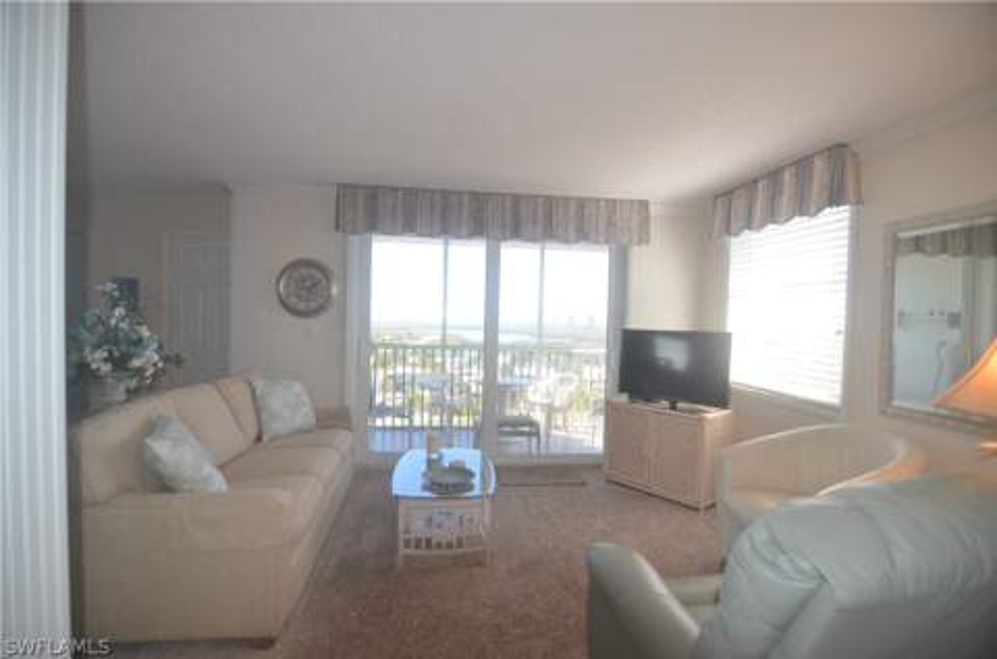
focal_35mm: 16
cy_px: 330
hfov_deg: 95.1
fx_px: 456
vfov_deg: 71.7
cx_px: 498
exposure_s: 1/160
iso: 200
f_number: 3.2
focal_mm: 11
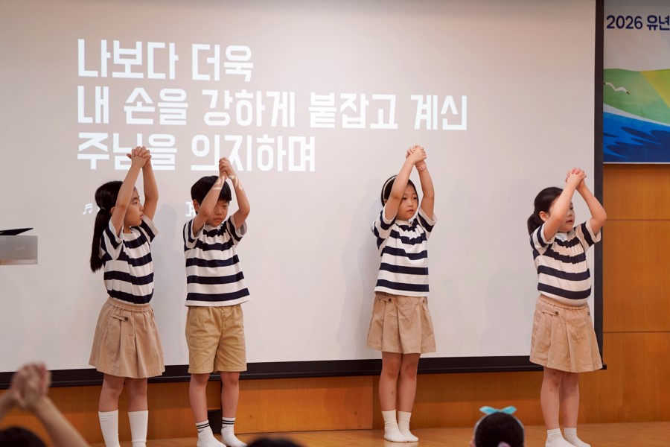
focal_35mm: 141
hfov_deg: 14.6
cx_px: 335
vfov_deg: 9.7
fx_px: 2624
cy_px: 224
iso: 640
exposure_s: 1/160
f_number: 4
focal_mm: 141
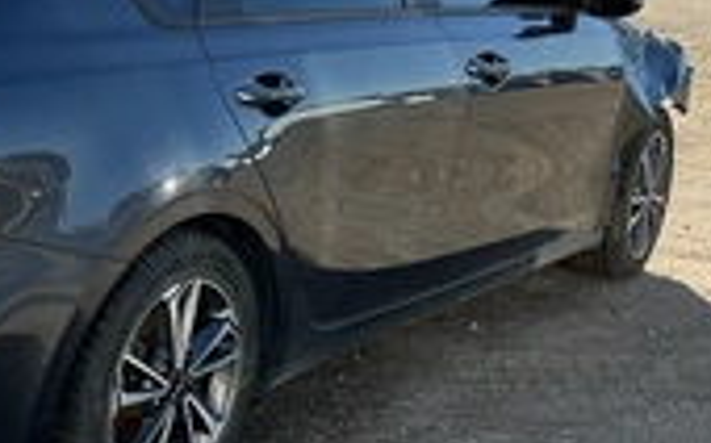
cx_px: 42
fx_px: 1355
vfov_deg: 18.5
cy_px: 150
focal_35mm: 70
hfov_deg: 28.0
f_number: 1.8
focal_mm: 3
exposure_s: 1/1577
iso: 25
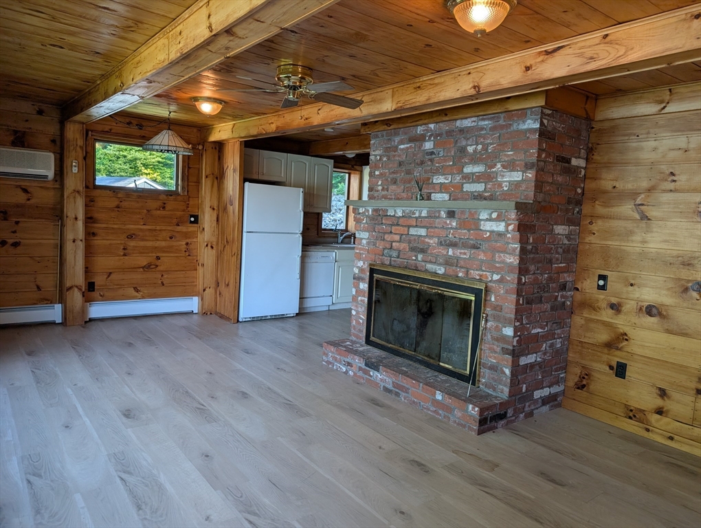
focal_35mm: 24
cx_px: 350
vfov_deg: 56.9
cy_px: 264
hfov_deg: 71.5
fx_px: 487
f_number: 1.68
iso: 22
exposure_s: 1/120
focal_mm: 6.9
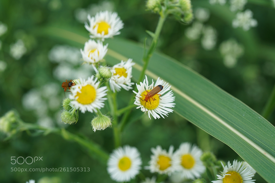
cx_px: 138
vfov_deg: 27.0
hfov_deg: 39.6
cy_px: 92
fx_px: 382
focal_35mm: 50
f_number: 5.6
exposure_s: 1/125
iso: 320
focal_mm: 50
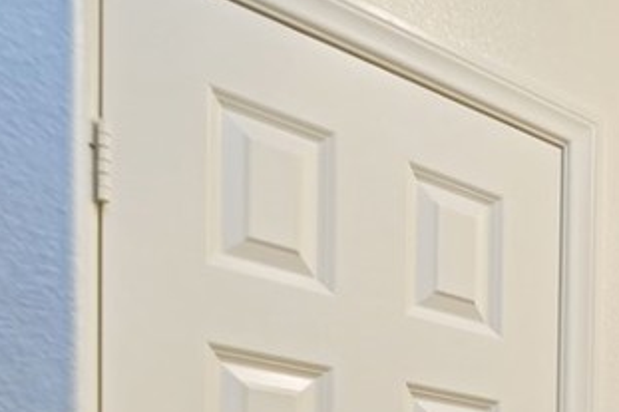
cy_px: 642
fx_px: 962
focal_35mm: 56
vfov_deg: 20.3
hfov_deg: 27.5
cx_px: 870
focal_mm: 11
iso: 320
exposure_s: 1/60
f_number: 4
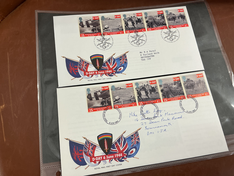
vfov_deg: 48.2
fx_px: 196
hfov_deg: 61.7
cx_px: 117
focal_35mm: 29
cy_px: 88
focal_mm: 3
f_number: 1.8
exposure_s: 1/50
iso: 40
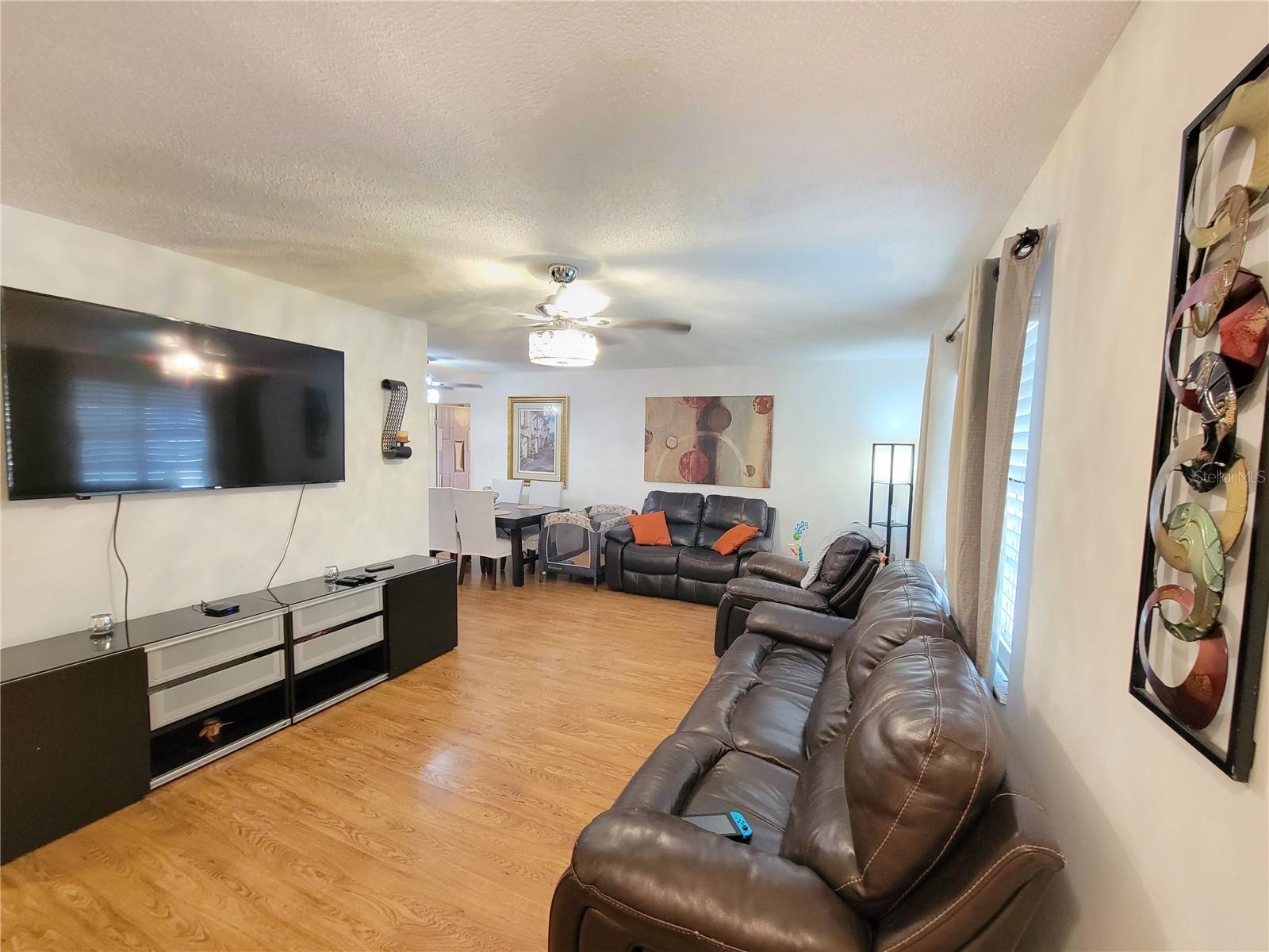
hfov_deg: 106.2
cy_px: 476
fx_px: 477
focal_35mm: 13
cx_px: 634
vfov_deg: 89.9
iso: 640
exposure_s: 1/30
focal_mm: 2.2
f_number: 2.2
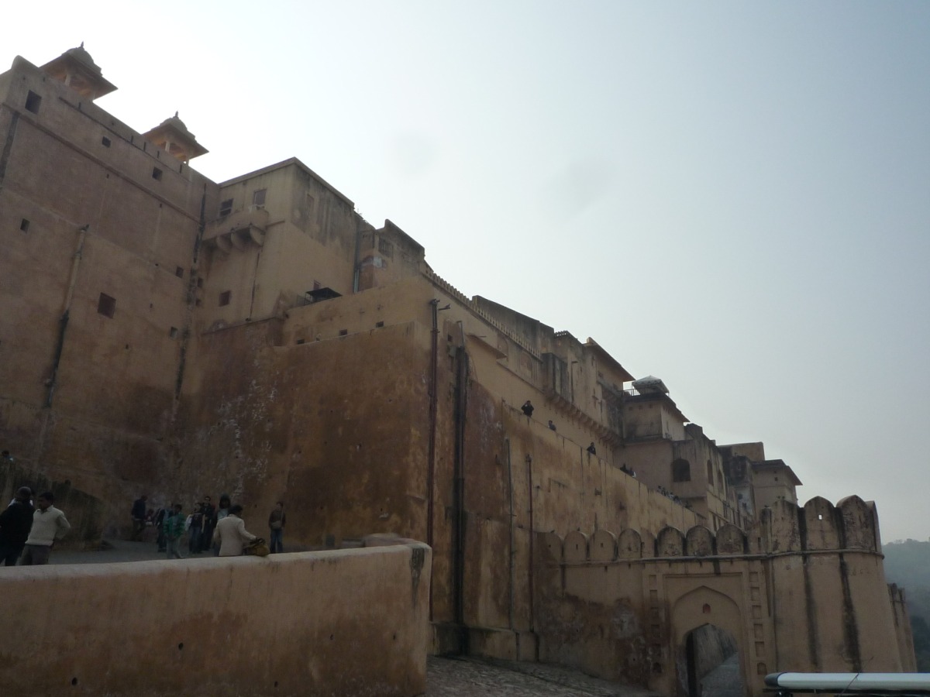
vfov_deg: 46.8
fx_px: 806
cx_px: 465
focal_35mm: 30
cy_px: 348
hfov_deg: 60.0
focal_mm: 4.4
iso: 160
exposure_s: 1/800
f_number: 5.6
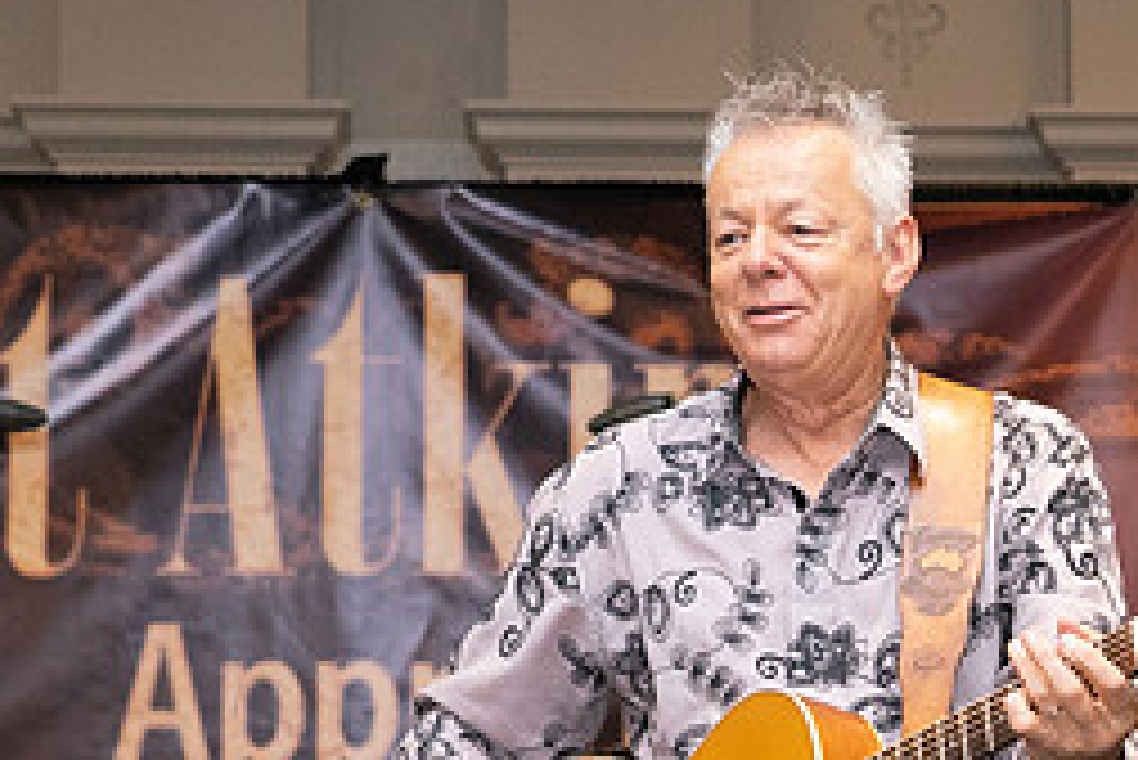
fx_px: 5187
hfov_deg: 12.5
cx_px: 922
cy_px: 751
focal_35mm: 164
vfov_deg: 8.3
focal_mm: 65
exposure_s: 1/200
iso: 4000
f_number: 5
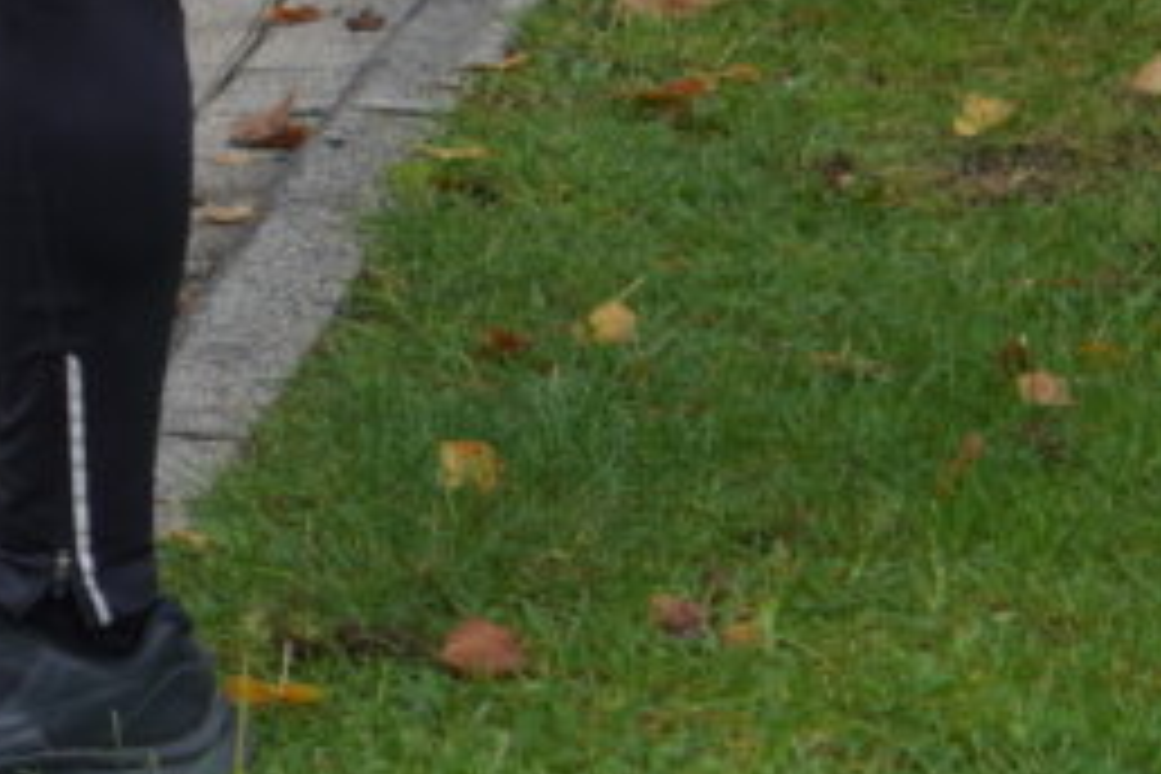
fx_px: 13205
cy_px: -394
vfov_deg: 3.3
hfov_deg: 4.9
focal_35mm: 409
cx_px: -1152
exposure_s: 1/160
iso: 125
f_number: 4.5
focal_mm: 55
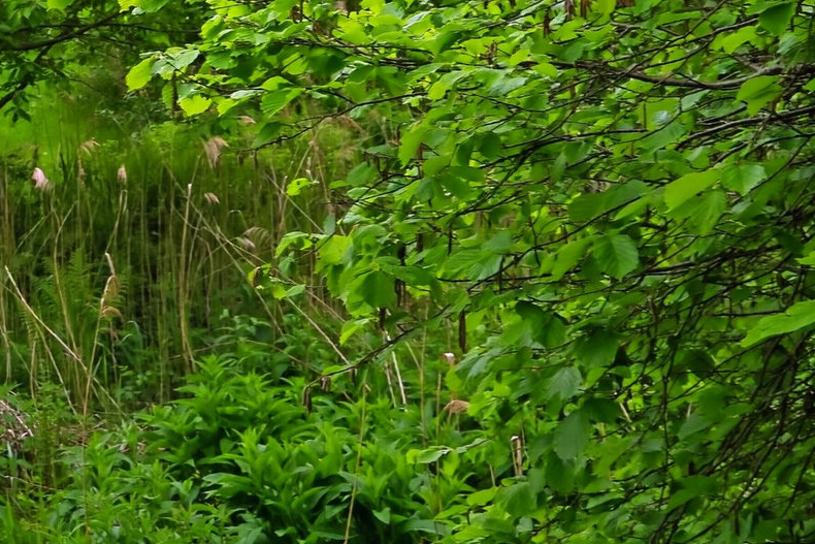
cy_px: -161
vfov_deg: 16.0
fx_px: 1834
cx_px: -373
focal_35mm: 81
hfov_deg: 21.4
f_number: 8
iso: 400
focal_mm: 25
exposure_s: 1/160
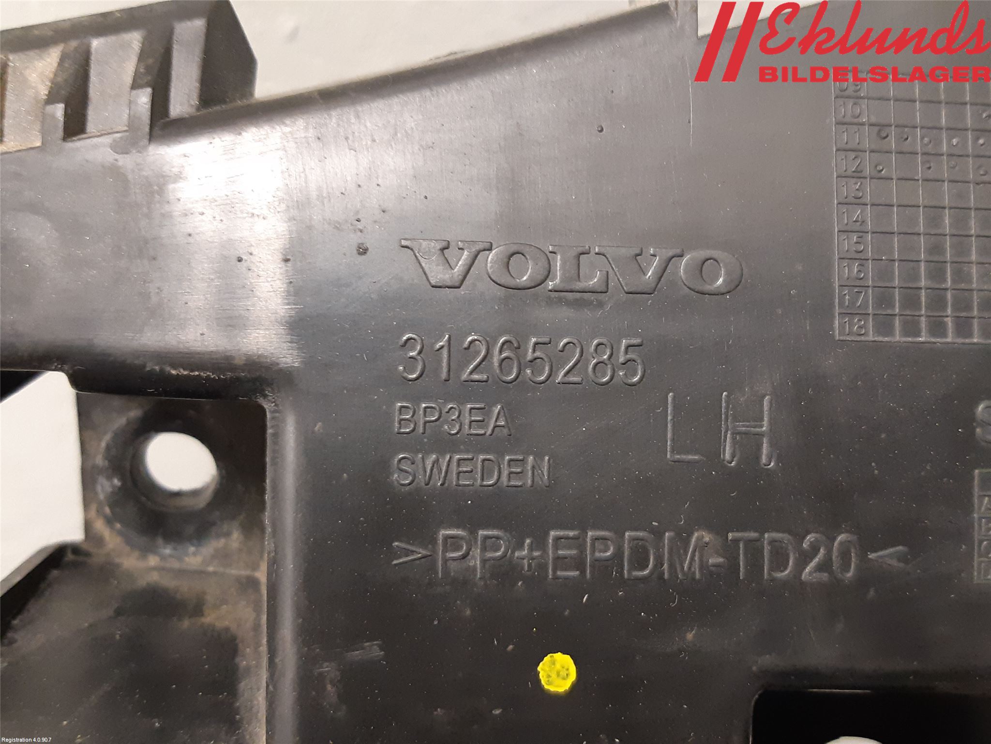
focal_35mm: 26
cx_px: 496
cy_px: 372
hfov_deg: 67.3
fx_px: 744
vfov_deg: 53.1
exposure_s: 1/25
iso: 250
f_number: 1.7
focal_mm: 3.93
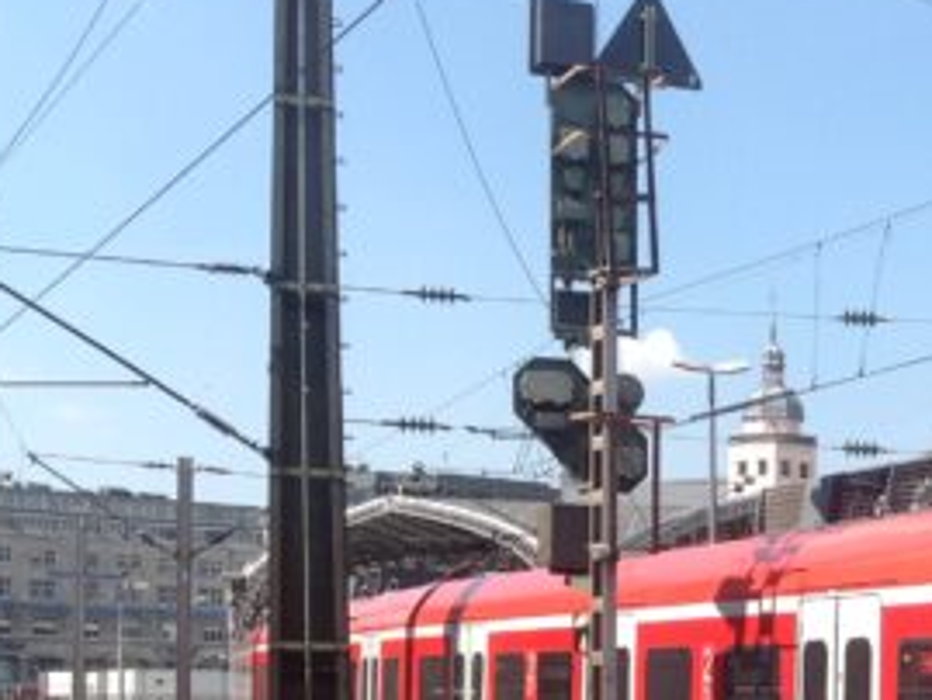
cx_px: 1112
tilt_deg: +0.2
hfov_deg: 20.2
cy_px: 747
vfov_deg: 15.8
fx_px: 2451
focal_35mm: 91
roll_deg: -2.0
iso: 50
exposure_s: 1/1259
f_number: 2.4
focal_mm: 4.28
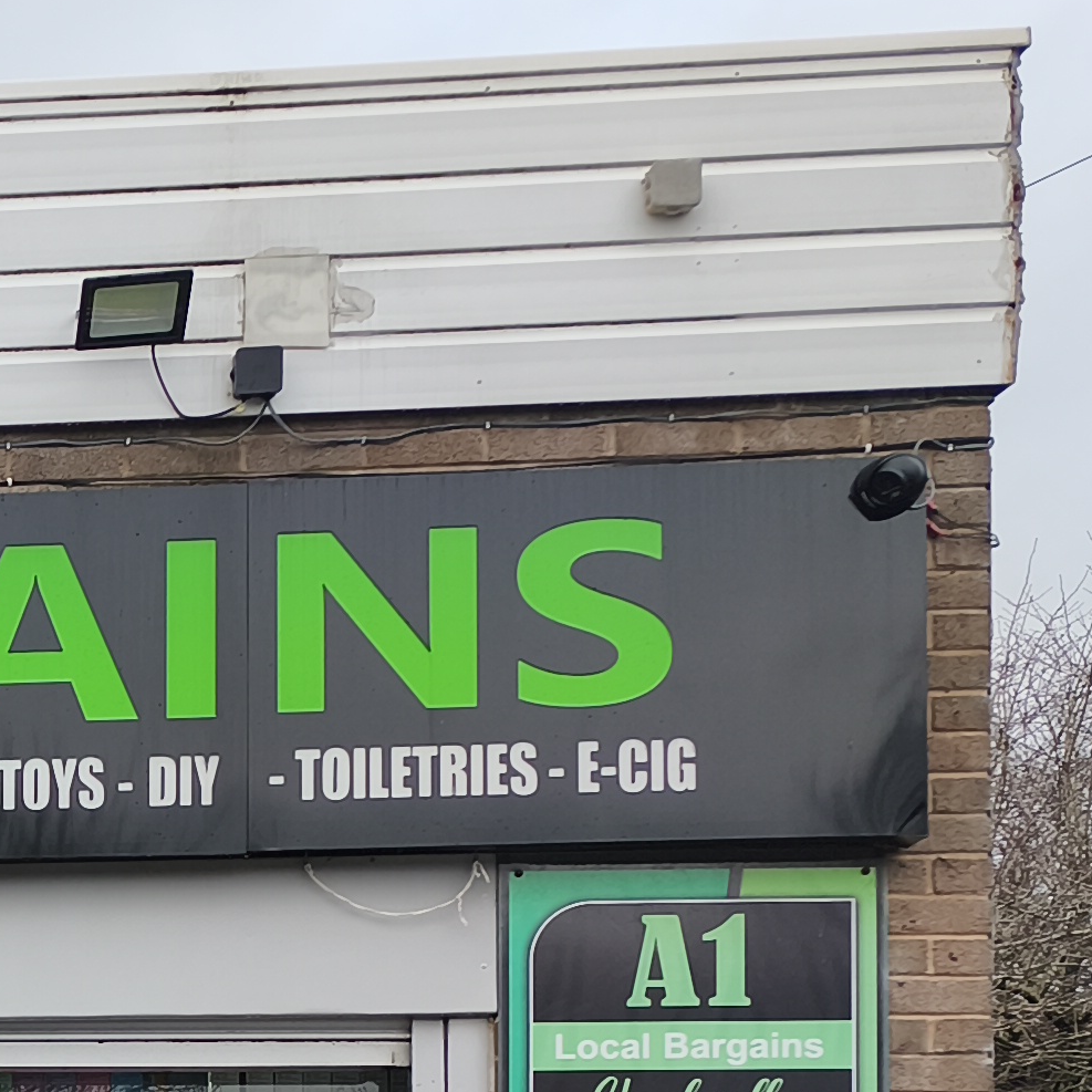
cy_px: 1304
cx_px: -766
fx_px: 2998
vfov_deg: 19.5
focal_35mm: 84
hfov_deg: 17.5
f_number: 1.65
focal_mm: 6.14
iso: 50
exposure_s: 1/287
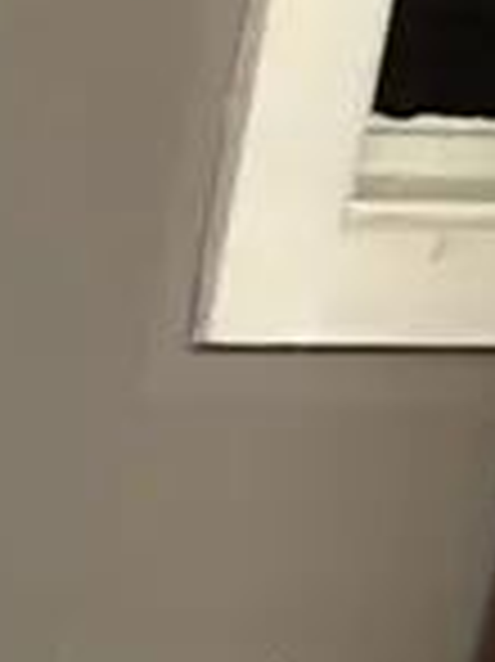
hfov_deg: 7.6
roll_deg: -1.2
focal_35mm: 167
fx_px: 3189
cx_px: -1066
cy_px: 1076
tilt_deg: -26.1
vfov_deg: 11.2
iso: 125
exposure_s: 1/50
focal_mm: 6.86
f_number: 1.78
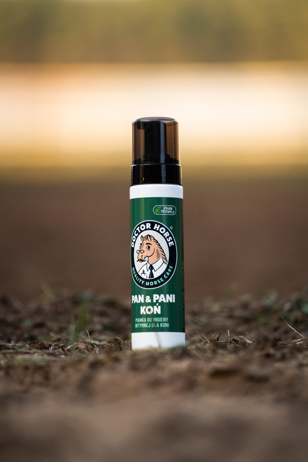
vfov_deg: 10.3
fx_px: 2566
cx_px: 154
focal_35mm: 200
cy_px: 231
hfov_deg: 6.9
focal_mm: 200
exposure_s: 1/1000
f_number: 3.2
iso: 640
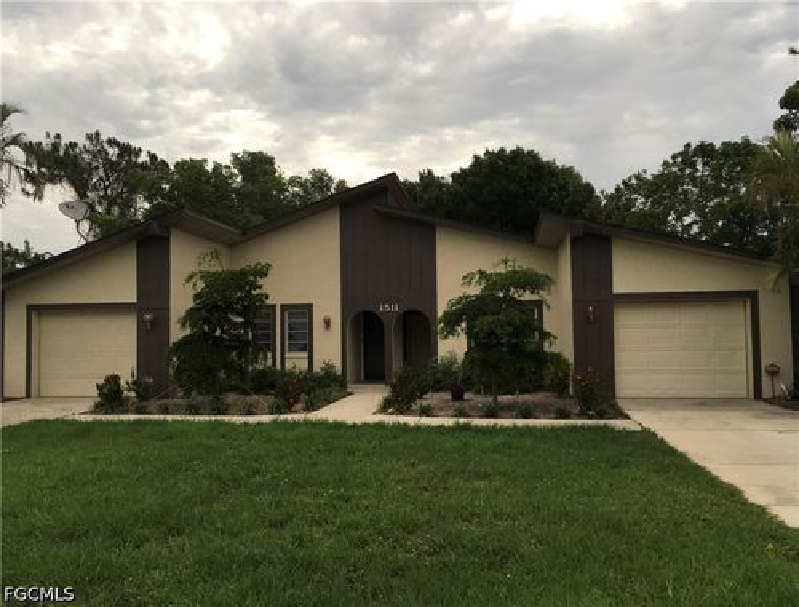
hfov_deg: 61.4
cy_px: 304
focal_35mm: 29
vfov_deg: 48.6
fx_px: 673
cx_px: 400
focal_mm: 4.15
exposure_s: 1/2137
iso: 40
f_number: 2.2
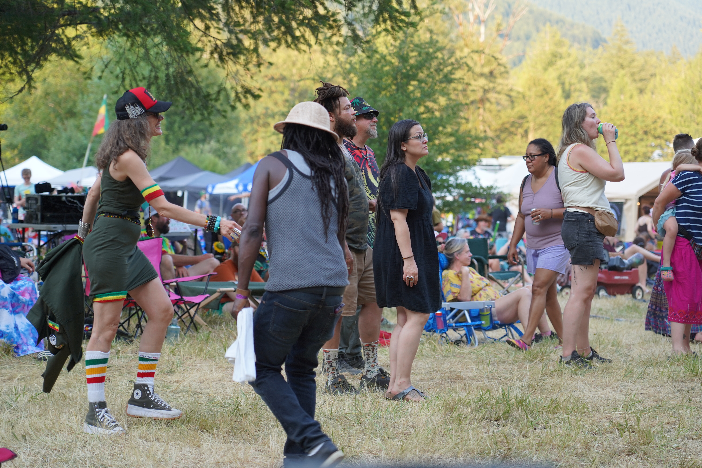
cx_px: 351
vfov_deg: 13.0
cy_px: 234
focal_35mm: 105
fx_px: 2047
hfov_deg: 19.5
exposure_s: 1/160
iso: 320
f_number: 4
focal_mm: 105
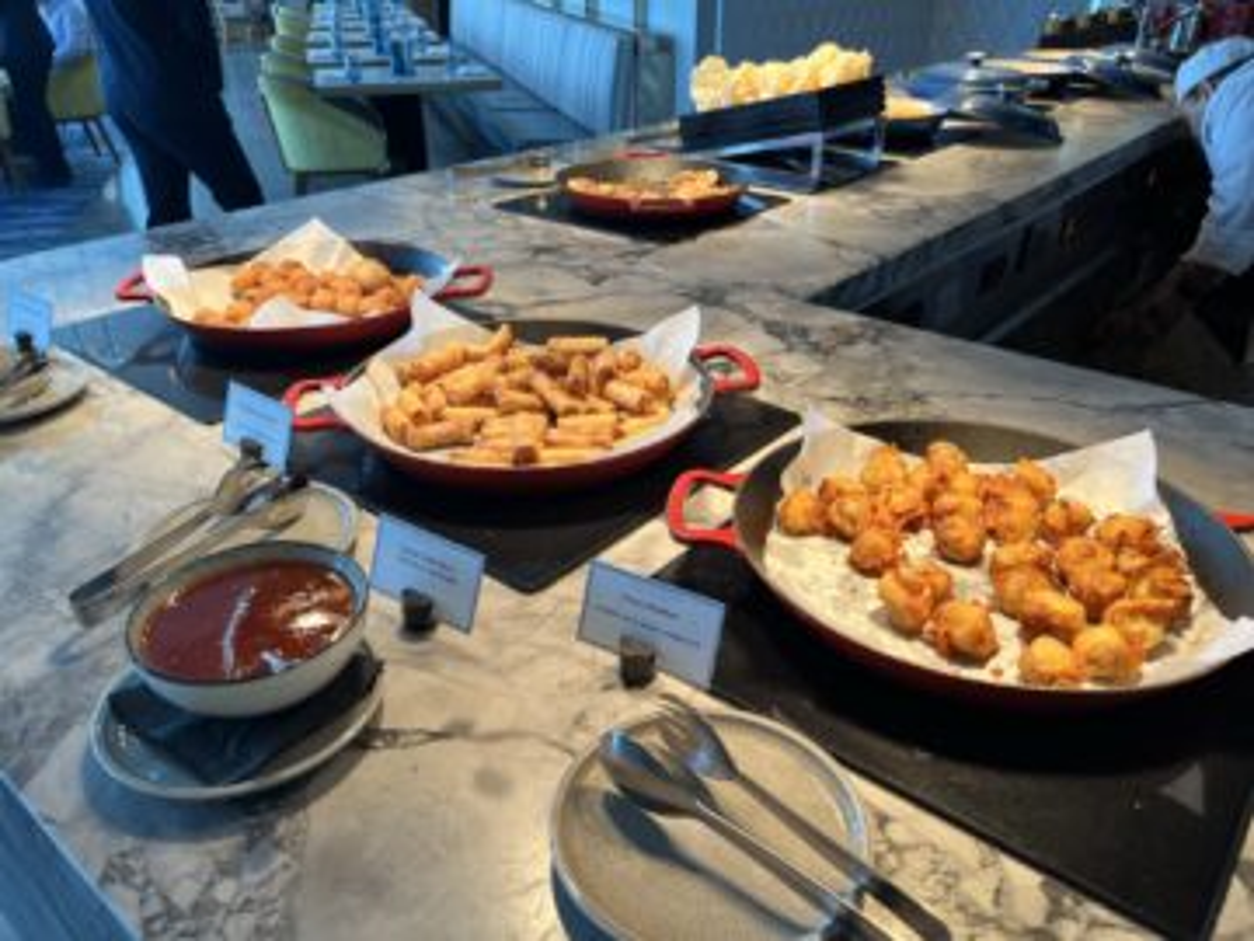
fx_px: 942
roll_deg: -0.3
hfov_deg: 67.3
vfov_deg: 53.1
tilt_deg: -29.6
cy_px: 470
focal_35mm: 26
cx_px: 627
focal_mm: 5.1
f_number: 1.6
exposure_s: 1/101
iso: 32
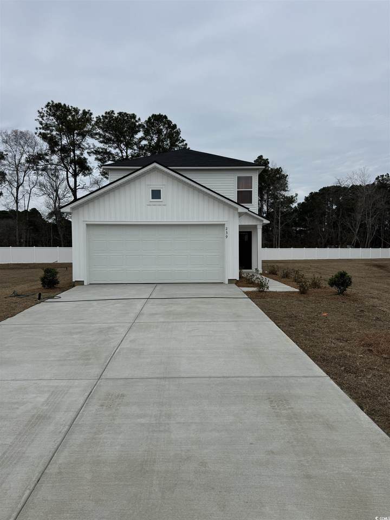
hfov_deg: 56.8
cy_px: 260
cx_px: 195
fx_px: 361
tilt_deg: -1.7
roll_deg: +0.5
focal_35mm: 24
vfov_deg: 71.6
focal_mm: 6.76
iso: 80
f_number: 1.78
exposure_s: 1/7092
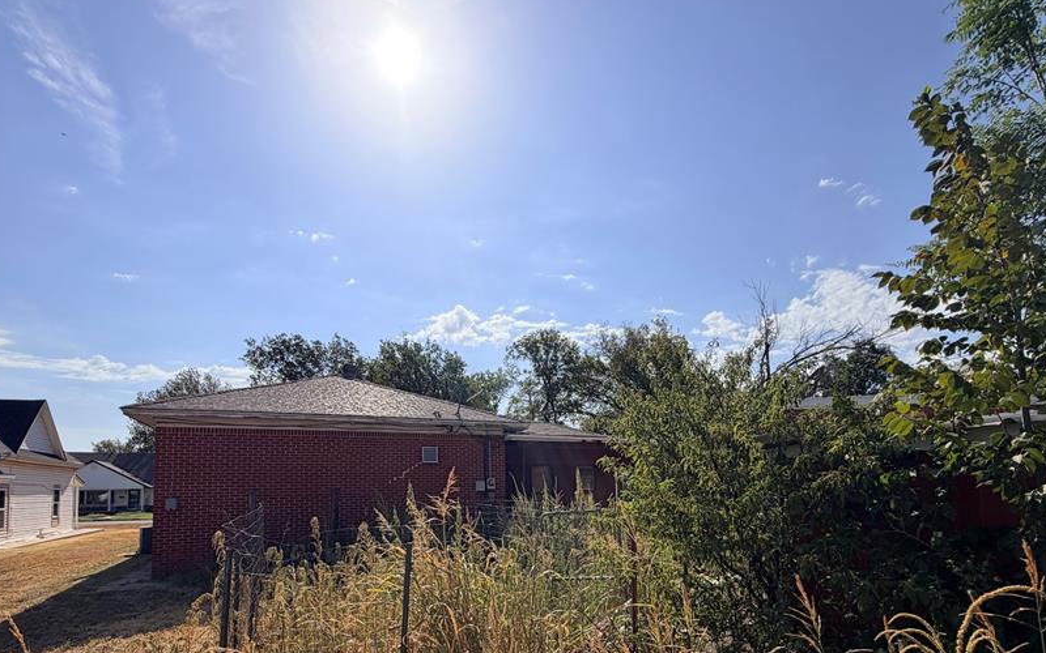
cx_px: 507
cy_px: 445
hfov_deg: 88.0
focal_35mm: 19
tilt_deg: +4.0
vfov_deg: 60.5
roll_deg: +1.9
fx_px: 542
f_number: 2.2
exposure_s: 1/1656
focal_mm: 2.22
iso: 20
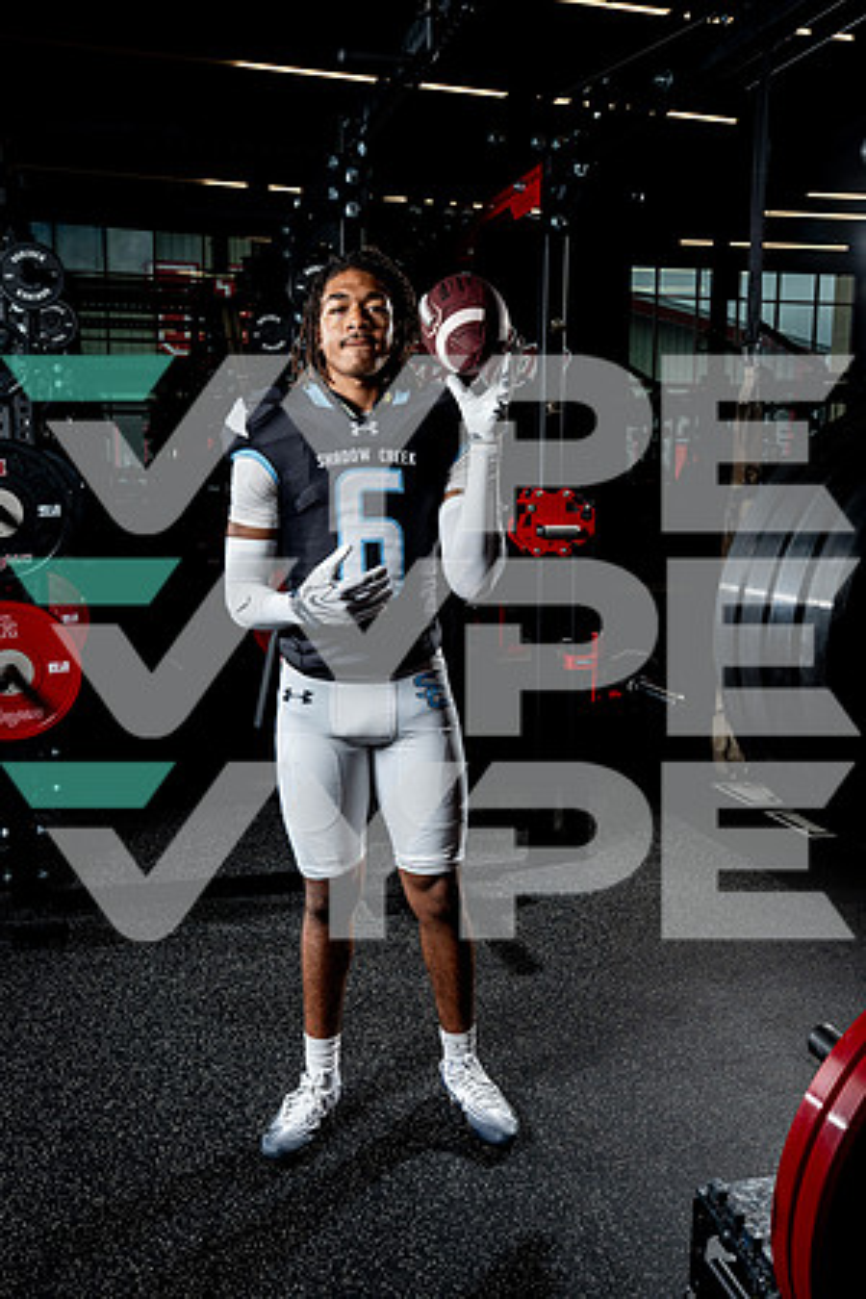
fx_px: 1191
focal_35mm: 33
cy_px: 650
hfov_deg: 40.0
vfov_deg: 57.2
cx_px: 433
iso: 640
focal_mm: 33
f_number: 9
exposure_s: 1/250
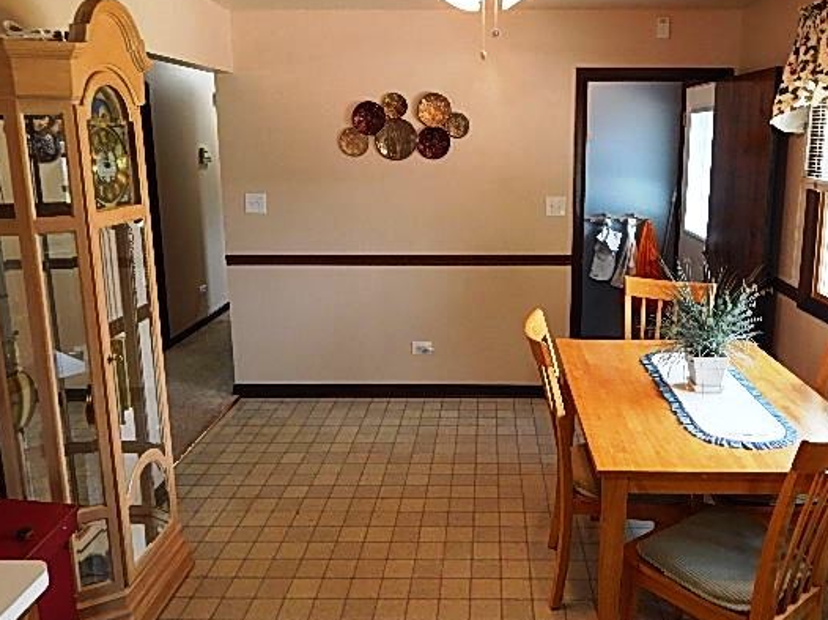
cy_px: 253
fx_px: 669
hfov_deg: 63.1
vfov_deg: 49.5
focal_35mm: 28
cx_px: 485
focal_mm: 4
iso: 180
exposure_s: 1/30
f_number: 3
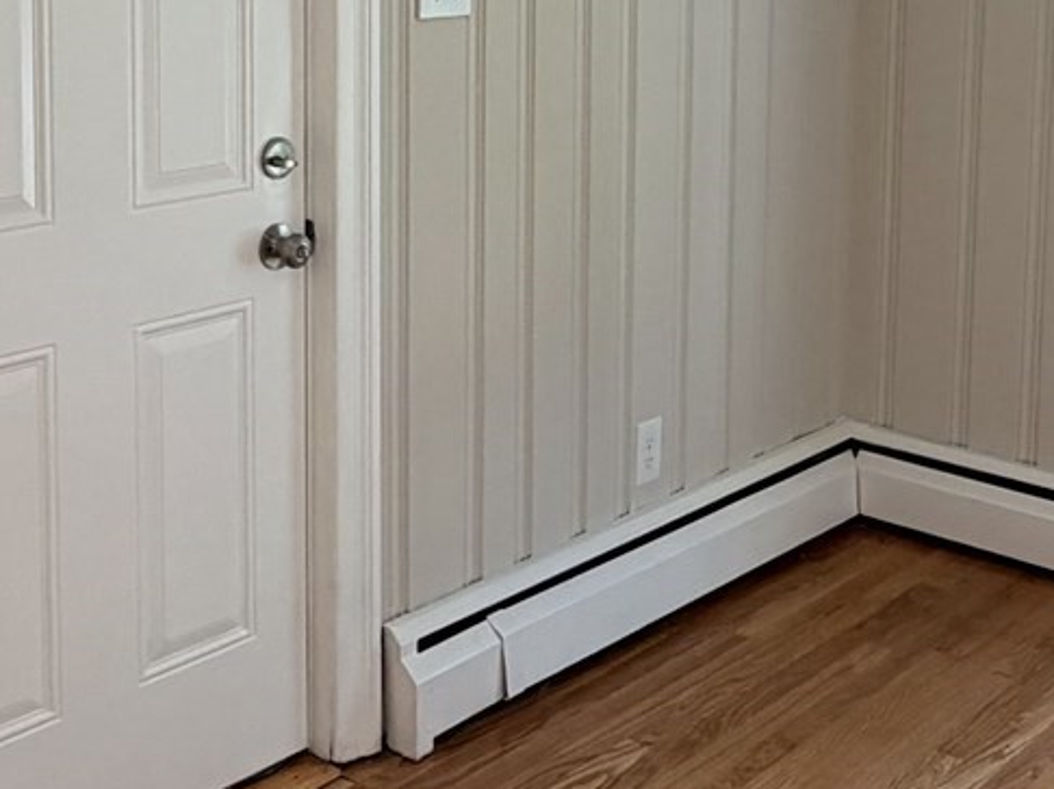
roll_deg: -0.7
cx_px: 555
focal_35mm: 59
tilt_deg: -5.7
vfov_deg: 23.9
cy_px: 28
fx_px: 1796
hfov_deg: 32.7
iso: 100
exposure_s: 1/120
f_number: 2.2
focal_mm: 2.22
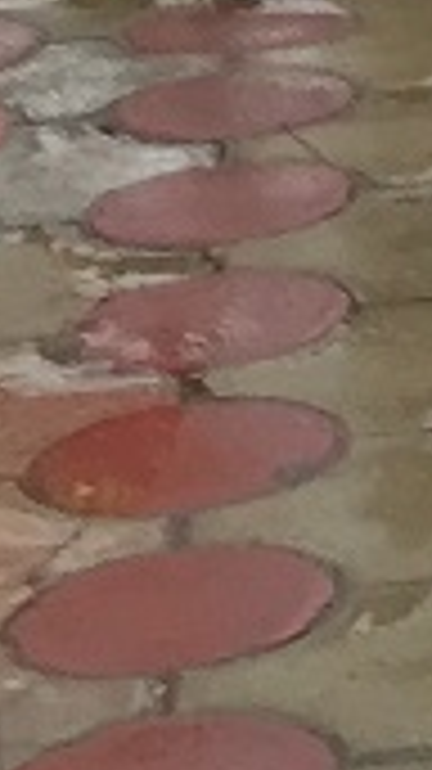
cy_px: -815
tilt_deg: -6.8
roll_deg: +0.0
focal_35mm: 241
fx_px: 4915
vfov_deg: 8.5
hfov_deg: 4.7
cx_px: 1534
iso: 100
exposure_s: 1/33
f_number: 2.2
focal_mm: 4.15
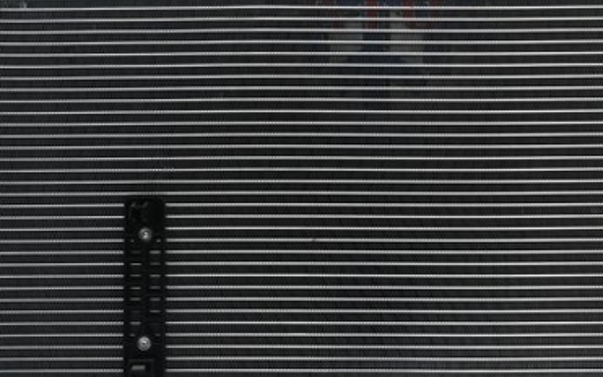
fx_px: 1016
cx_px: 377
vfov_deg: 21.0
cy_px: 164
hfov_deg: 32.9
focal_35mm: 62
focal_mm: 25
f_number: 4.2
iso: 200
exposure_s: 1/40
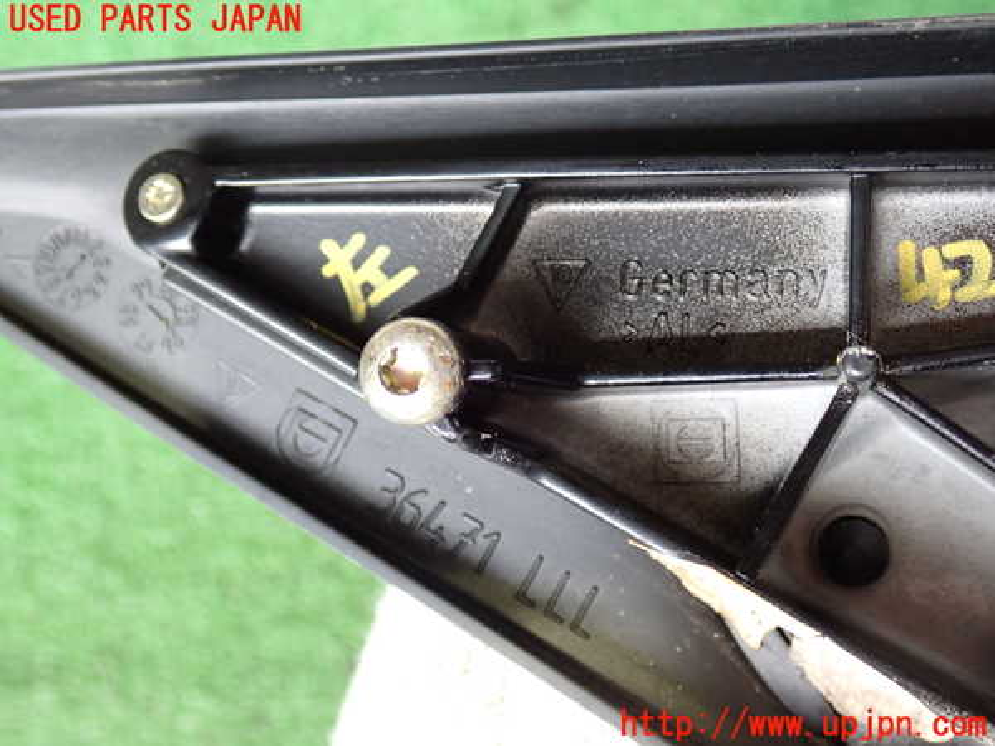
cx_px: 498
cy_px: 373
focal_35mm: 44
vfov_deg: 32.9
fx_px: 1265
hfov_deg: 42.9
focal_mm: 7.84
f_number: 2.9
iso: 800
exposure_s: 1/25
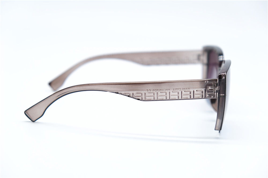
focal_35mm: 76
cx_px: 134
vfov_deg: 17.9
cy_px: 89
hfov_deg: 26.7
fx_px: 566
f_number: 4
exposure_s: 1/150
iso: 160
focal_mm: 50.5
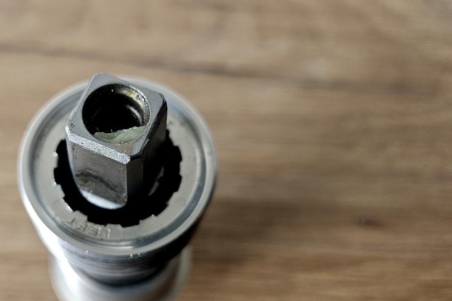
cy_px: 168
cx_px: 122
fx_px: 452
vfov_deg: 36.8
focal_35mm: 36
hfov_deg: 51.3
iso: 100
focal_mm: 5.4
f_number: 1.8
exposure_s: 1/180
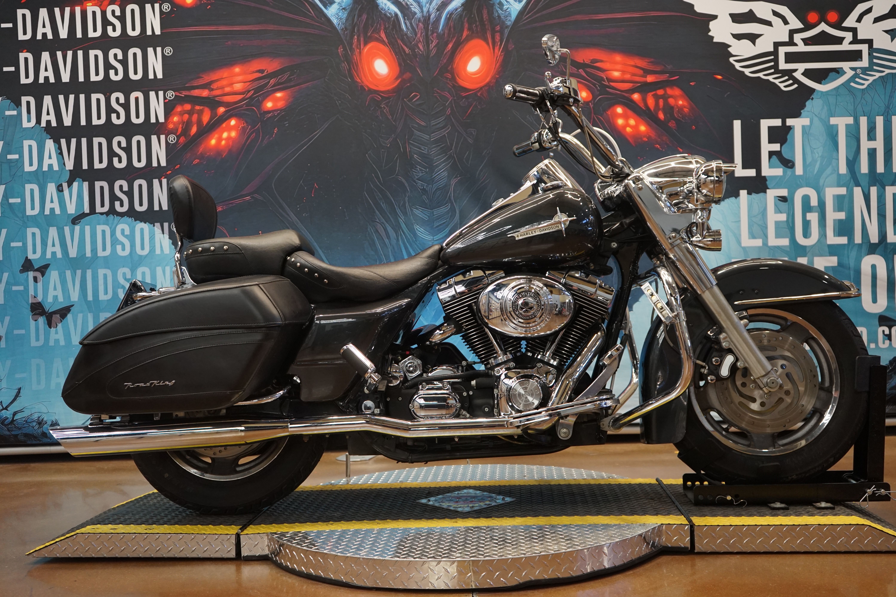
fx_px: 871
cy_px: 298
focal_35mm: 35
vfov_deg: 37.9
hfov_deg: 54.4
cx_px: 448
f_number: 4
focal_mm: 35
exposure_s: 1/160
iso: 1000
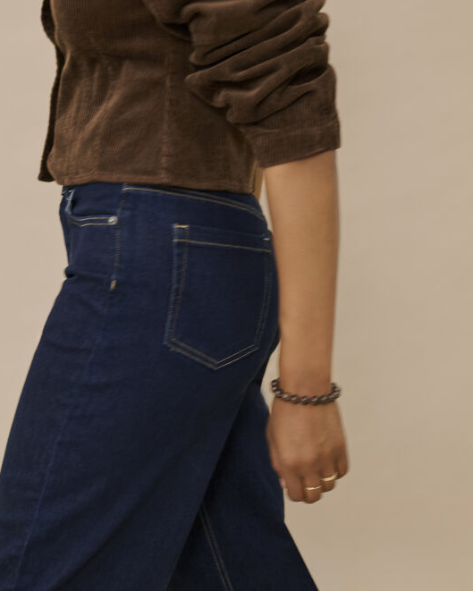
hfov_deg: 21.6
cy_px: 337
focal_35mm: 71
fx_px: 1242
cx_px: 216
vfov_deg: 26.7
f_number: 2.8
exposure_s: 1/125
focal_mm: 50
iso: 320
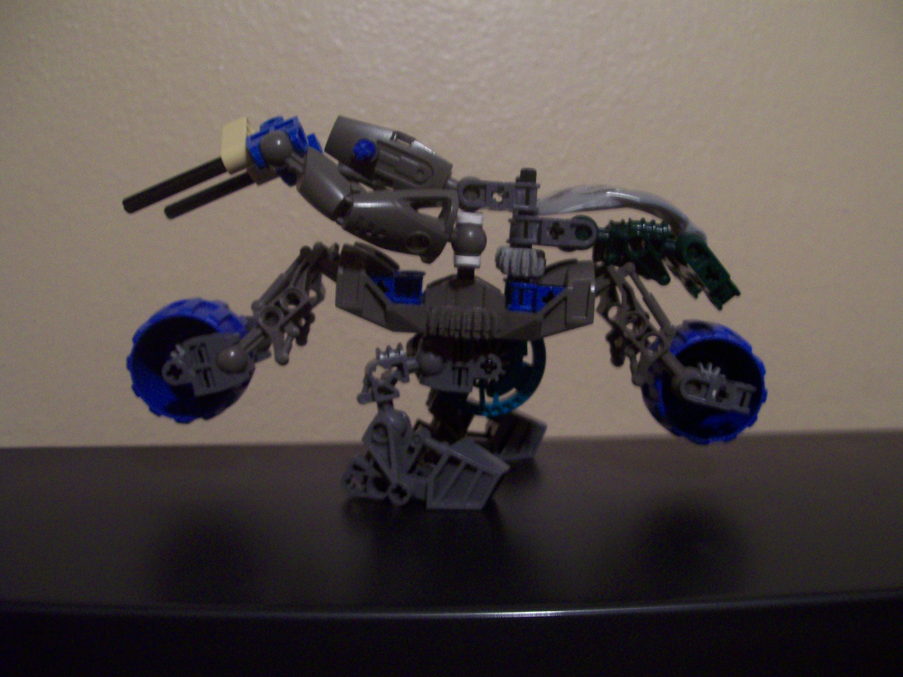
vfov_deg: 39.7
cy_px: 338
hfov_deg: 51.4
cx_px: 452
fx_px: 939
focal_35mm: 36
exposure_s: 1/8
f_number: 2.7
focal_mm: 6
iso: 160
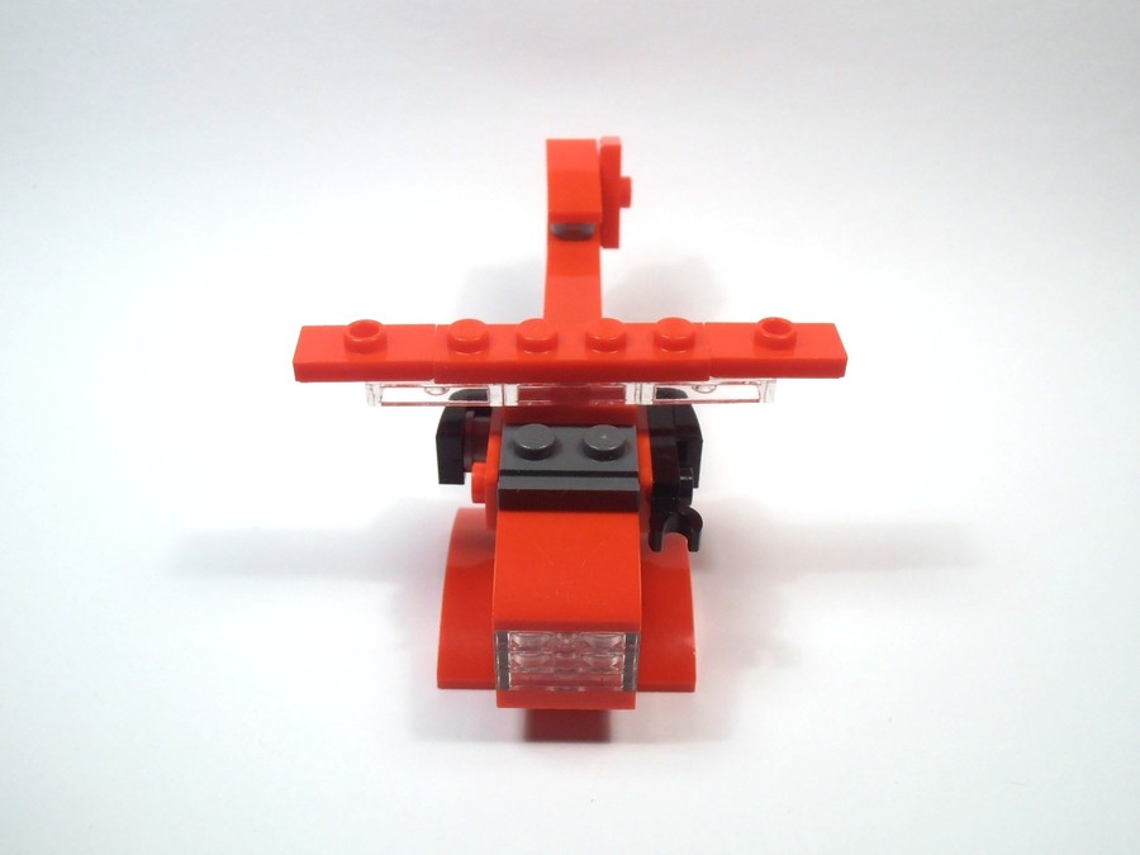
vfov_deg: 38.7
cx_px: 570
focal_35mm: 37
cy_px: 428
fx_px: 1219
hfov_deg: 50.1
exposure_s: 1/80
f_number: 3.9
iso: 80
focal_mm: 6.61
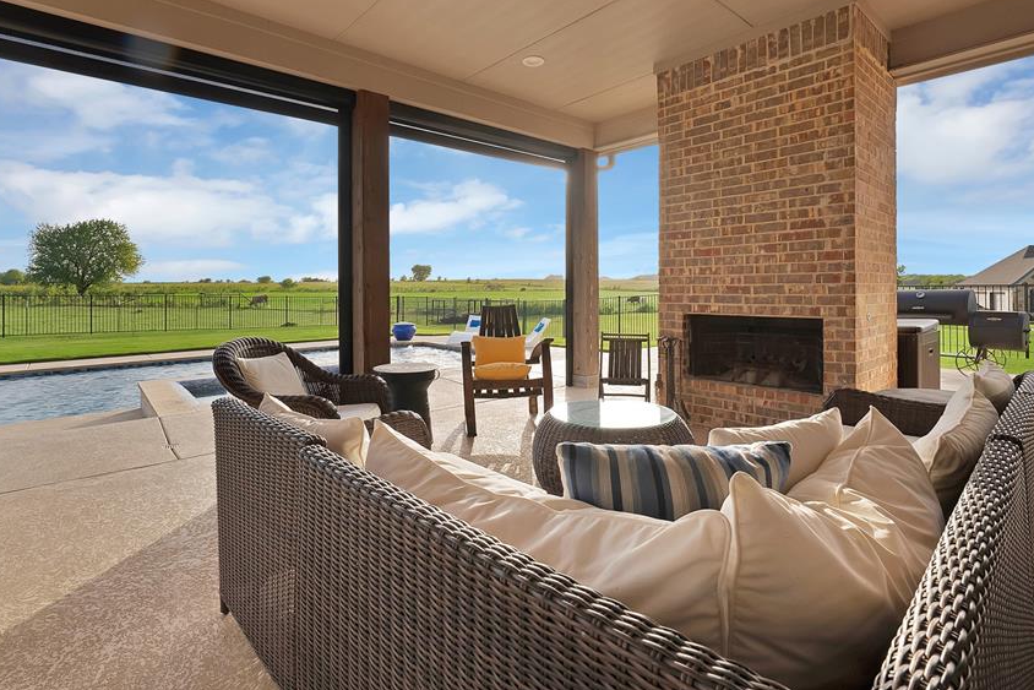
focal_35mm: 17
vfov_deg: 70.3
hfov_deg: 93.3
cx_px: 515
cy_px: 310
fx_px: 488
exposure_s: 1/200
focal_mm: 14
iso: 640
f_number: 9
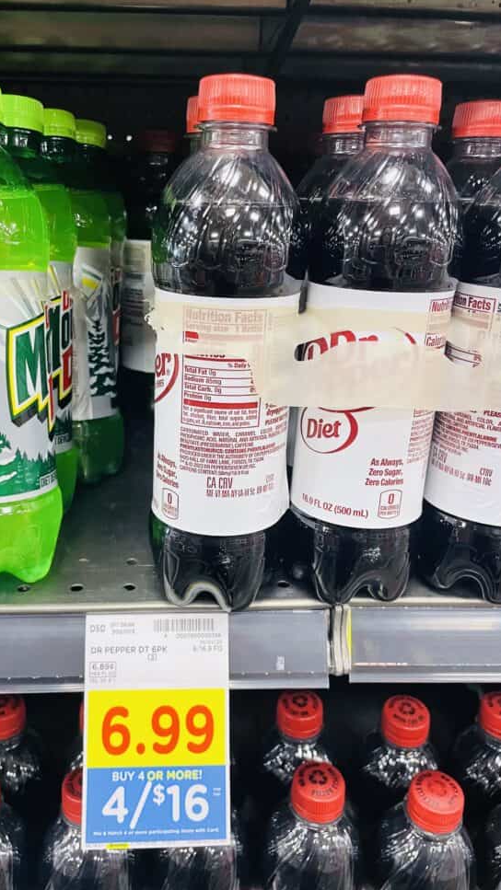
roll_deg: -0.5
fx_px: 708
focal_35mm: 30
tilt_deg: -21.1
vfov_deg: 64.3
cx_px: 204
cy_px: 449
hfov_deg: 38.8
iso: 125
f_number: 1.6
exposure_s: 1/60
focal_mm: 4.2
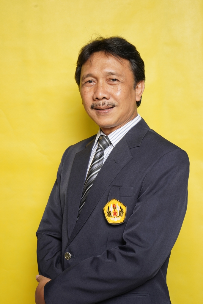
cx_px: 102
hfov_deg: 19.5
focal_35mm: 70
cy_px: 152
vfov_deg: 28.8
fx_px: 592
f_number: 6.3
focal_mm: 70
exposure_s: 1/250
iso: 250
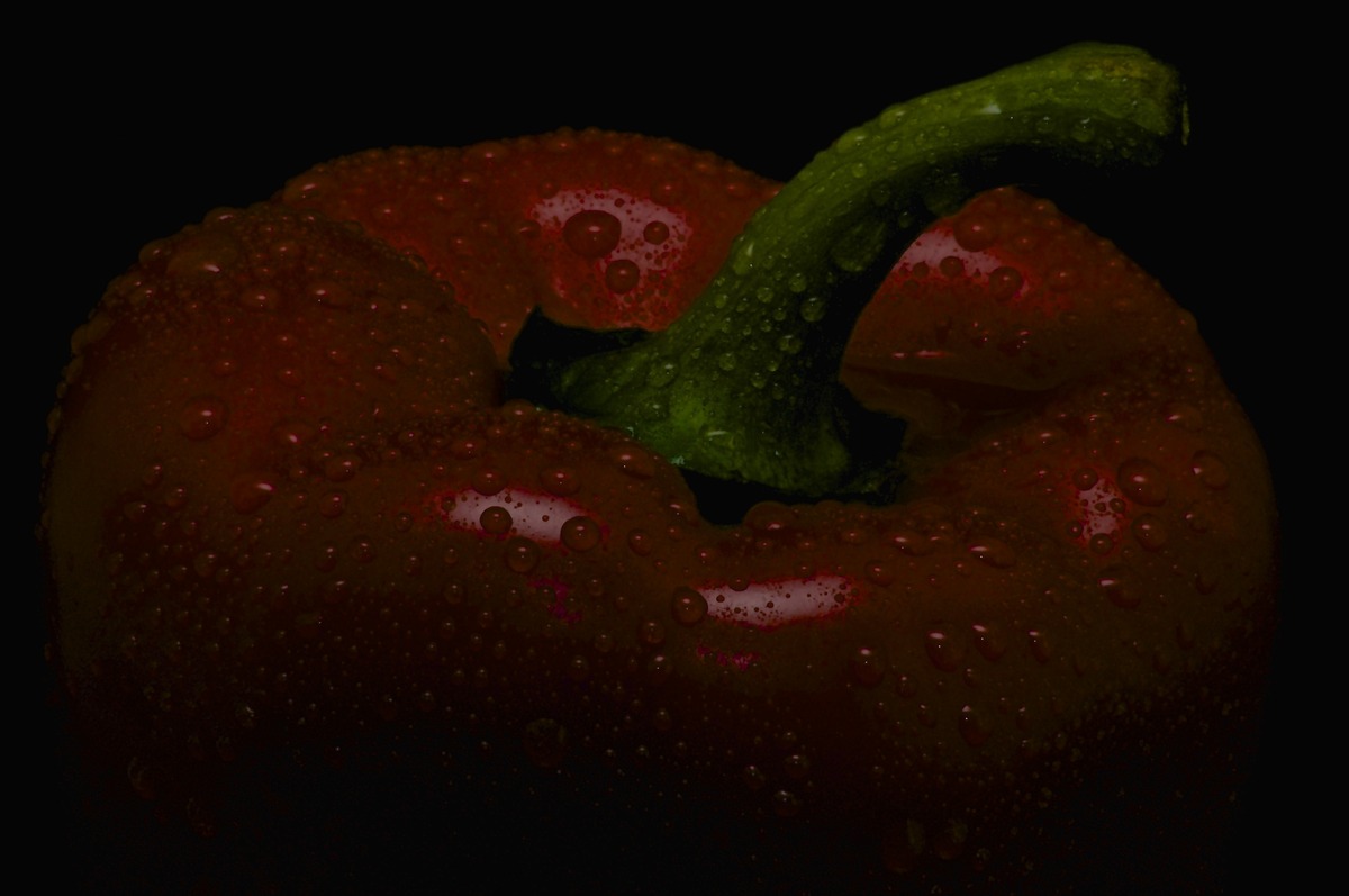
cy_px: 448
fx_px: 14035
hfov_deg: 5.5
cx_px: 674
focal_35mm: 375
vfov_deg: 3.7
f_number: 40
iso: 200
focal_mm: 250
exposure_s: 1/60
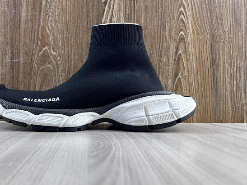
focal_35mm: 38
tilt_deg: +3.0
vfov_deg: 37.7
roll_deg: -0.4
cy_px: 78
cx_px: 90
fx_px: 271
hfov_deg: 48.4
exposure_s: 1/117
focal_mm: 5.7
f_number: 1.5
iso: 32
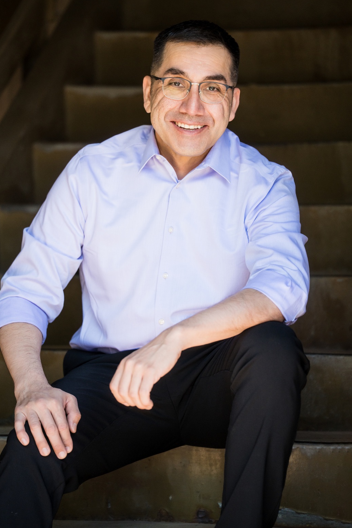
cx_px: 162
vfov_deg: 11.6
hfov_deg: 7.7
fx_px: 2612
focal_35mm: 178
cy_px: 244
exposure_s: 1/667
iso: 800
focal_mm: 164
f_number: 2.8
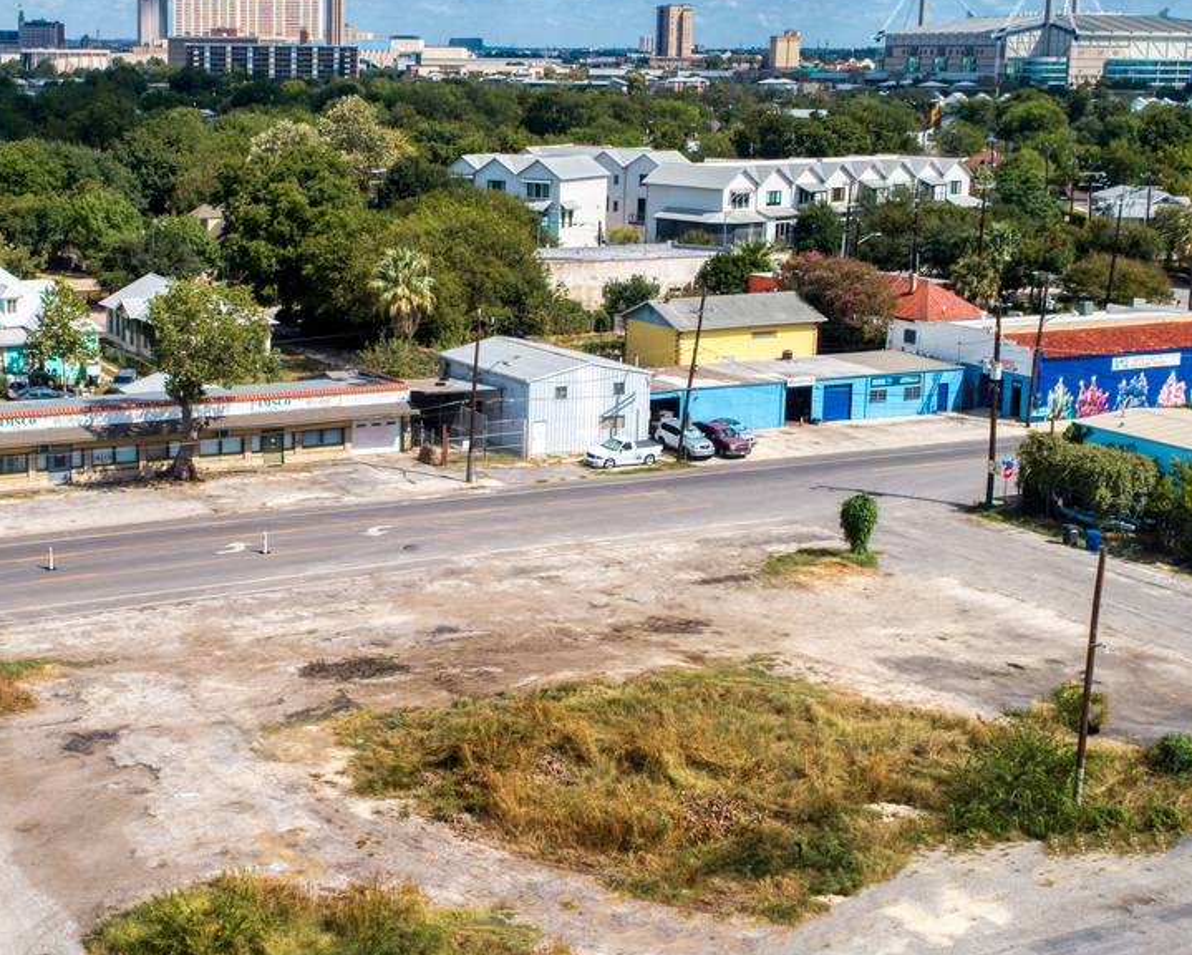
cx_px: 332
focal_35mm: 51
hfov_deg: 36.0
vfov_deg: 29.6
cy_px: 368
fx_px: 1800
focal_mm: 8.8
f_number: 5
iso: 100
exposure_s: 1/240
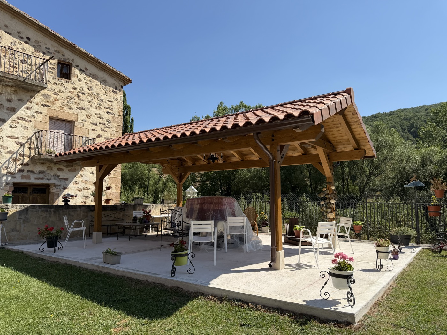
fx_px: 310
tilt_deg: +5.3
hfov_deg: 71.6
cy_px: 168
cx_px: 224
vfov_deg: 56.8
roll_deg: +0.6
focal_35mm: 24
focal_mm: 6.76
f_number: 1.78
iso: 80
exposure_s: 1/4405
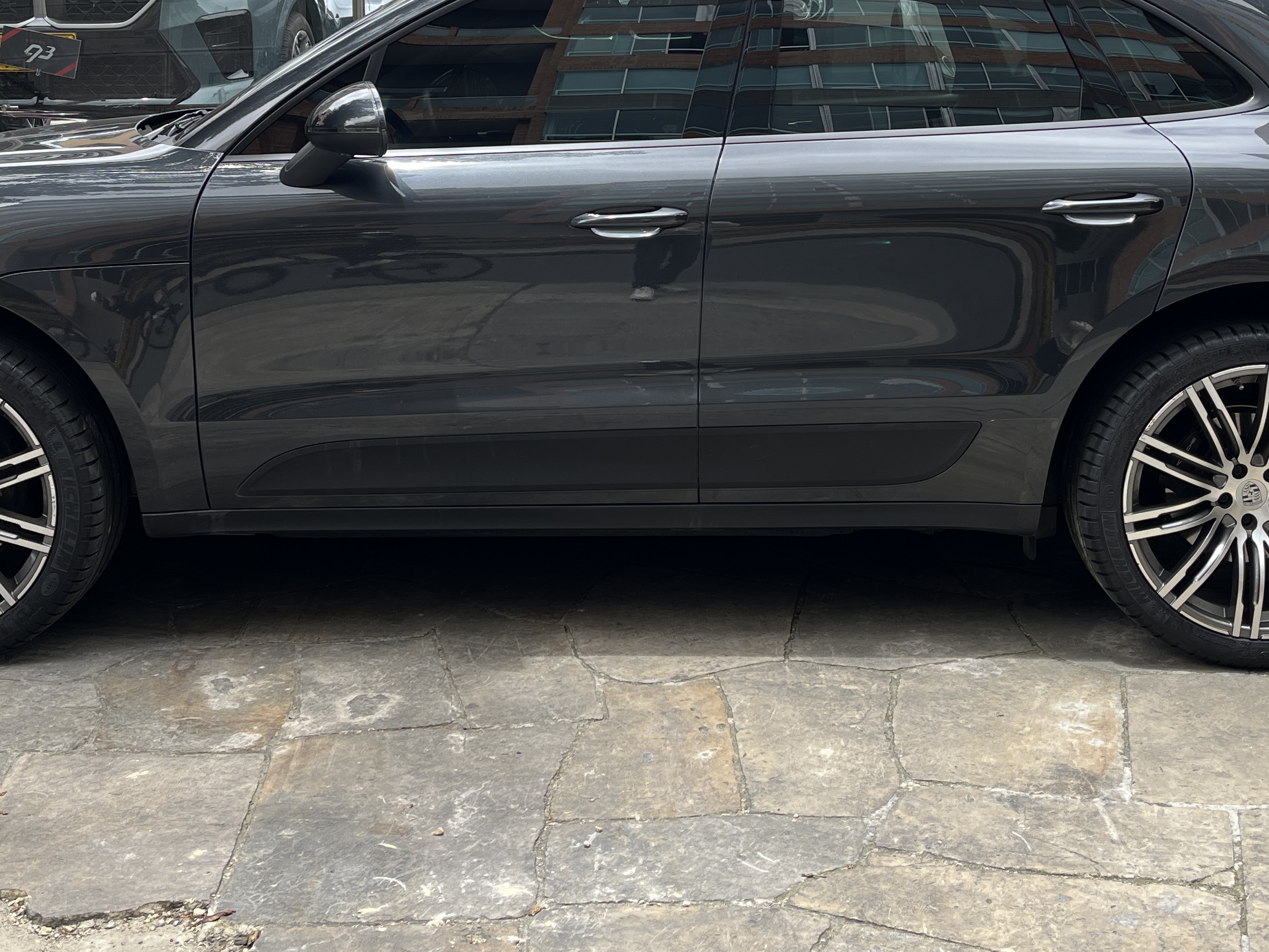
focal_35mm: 46
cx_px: 656
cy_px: 203
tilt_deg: -4.7
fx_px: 1686
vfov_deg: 30.8
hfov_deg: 41.2
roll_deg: +0.2
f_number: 1.6
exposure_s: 1/487
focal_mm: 5.1
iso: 50
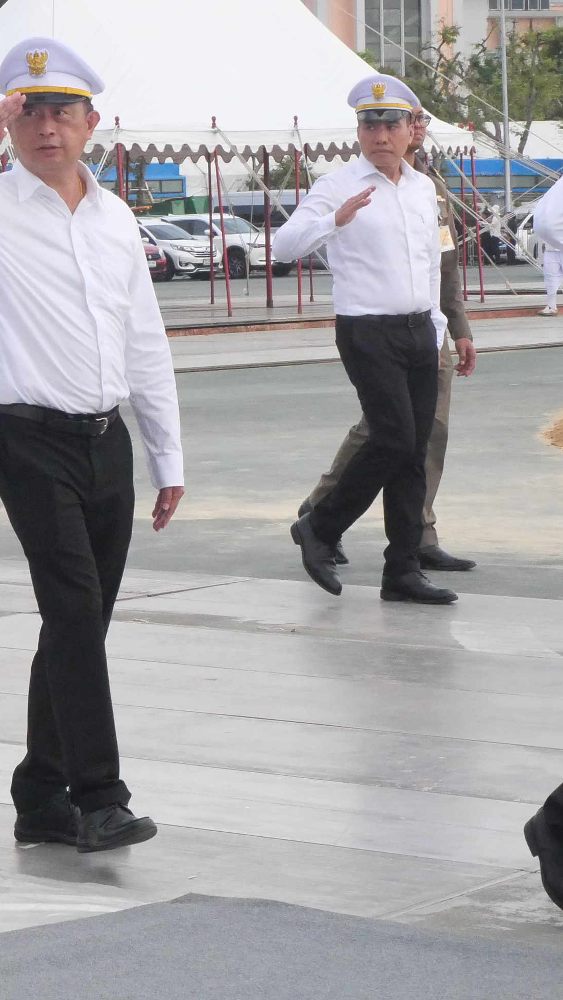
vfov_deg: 17.4
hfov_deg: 9.8
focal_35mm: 123
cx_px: 157
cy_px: 424
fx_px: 3265
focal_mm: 30
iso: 3200
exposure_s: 1/2000
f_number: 11
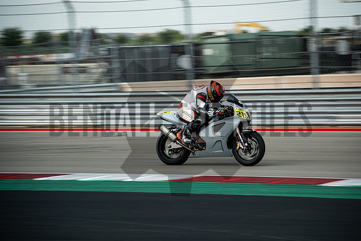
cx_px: 180
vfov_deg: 9.2
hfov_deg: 13.7
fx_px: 1504
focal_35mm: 150
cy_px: 120
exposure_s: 1/200
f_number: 4.5
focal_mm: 100
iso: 160
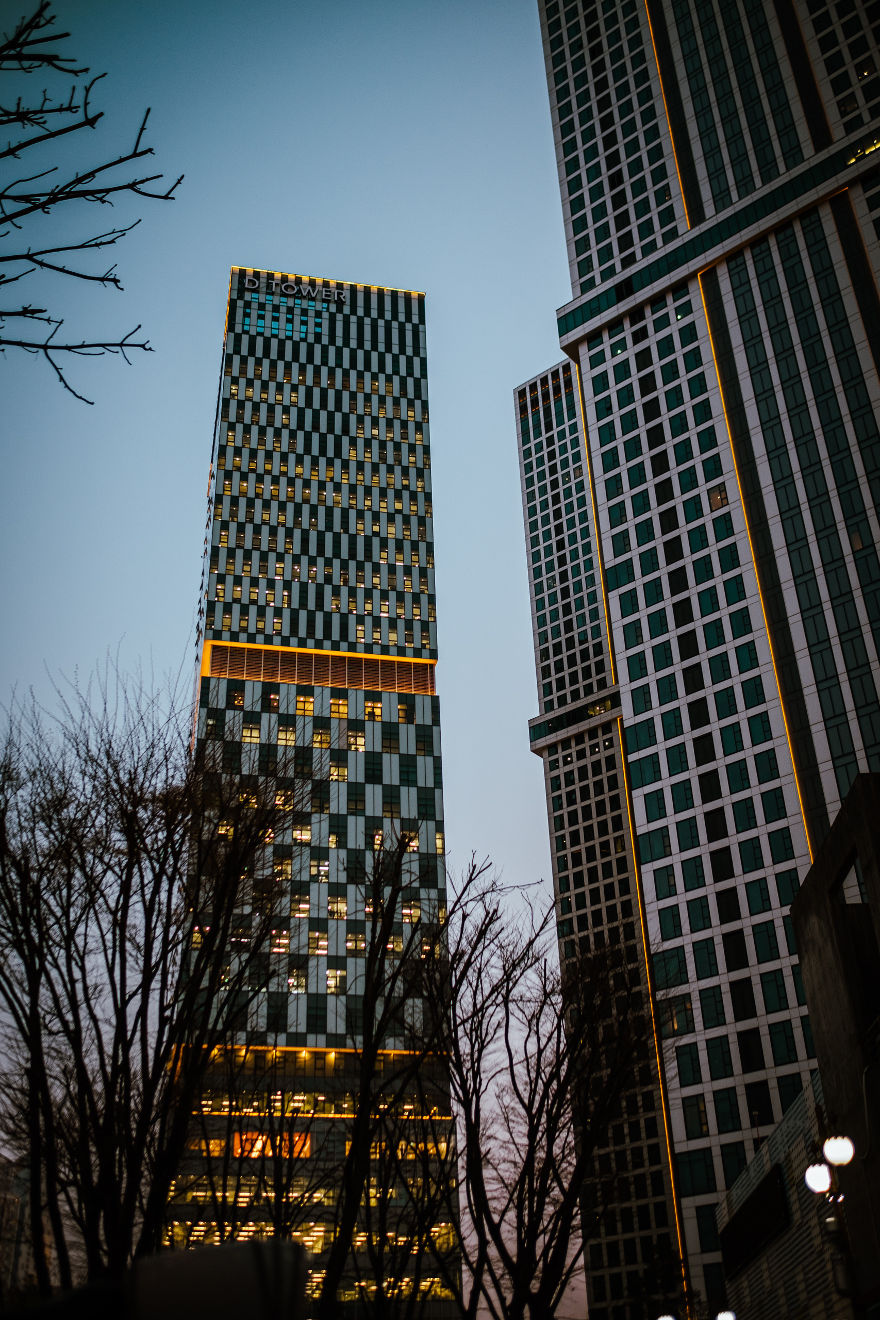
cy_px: 660
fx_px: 1283
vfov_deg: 54.4
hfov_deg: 37.9
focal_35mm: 35
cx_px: 440
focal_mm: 23
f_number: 1.8
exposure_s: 1/125
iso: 200
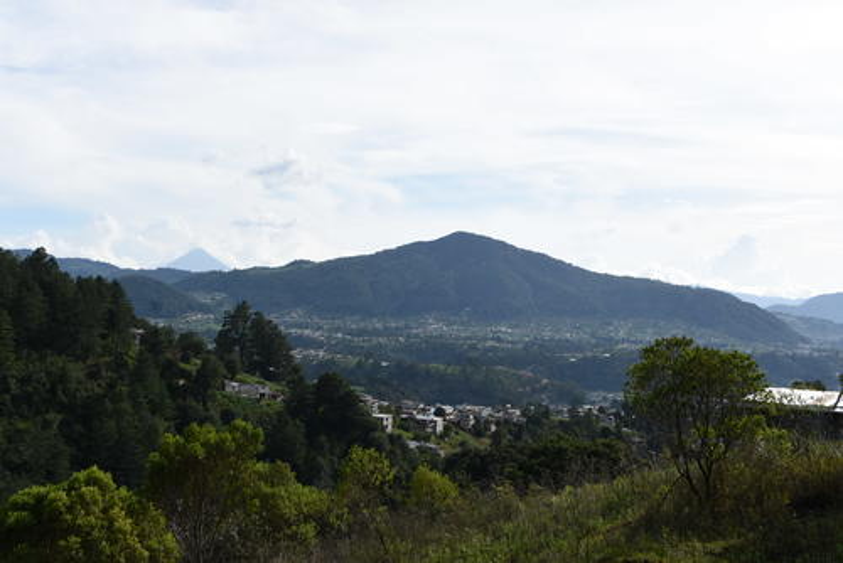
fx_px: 1019
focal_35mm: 44
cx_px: 422
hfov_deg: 44.9
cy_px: 282
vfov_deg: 30.9
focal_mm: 29
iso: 320
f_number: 9.5
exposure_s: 1/500
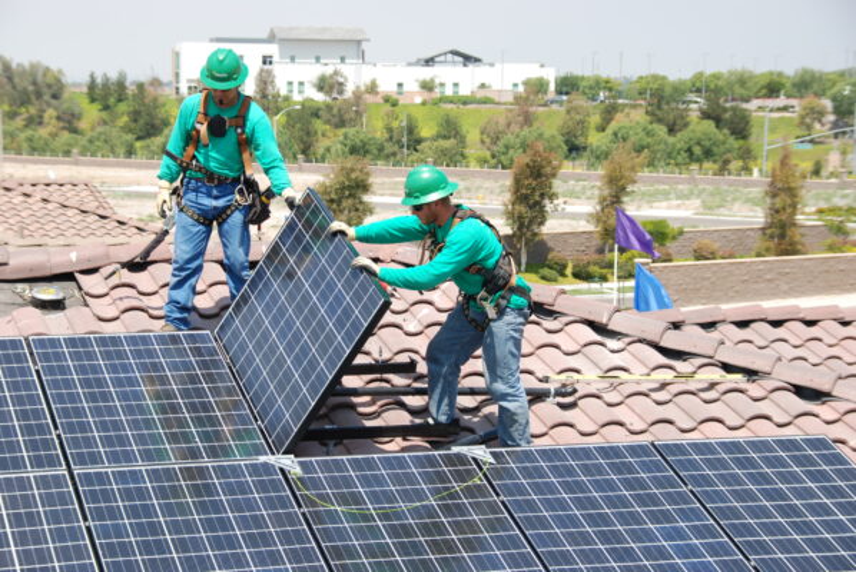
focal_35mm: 78
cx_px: 428
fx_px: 1856
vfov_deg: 17.5
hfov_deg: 26.0
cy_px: 286
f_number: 7.1
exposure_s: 1/200
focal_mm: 52
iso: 100
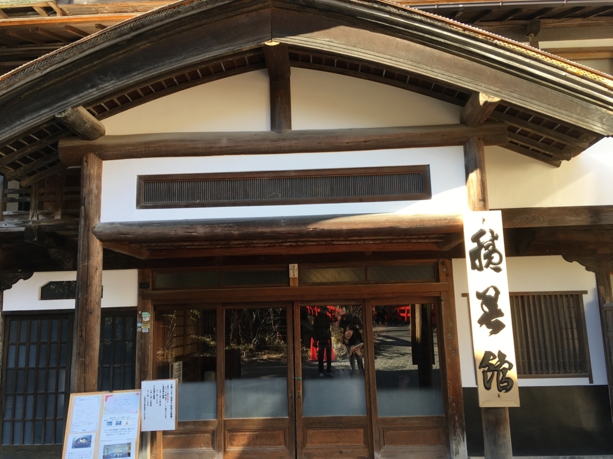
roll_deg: +2.5
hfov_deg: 61.7
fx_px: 514
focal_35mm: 29
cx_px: 306
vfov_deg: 48.2
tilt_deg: +9.6
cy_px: 230
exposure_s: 1/120
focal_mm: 4.15
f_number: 2.2
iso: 25
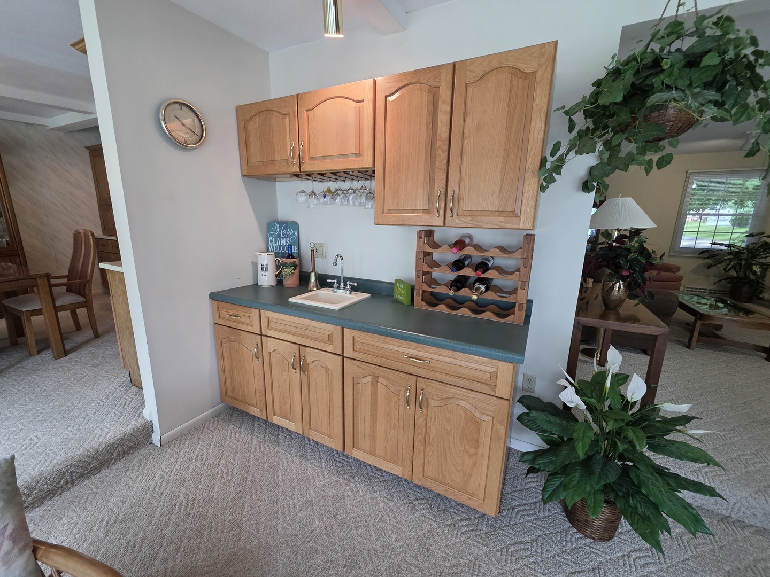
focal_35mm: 13
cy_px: 288
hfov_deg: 106.2
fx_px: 289
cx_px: 385
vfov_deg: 89.9
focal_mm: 2.2
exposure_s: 1/120
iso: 250
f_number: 1.9
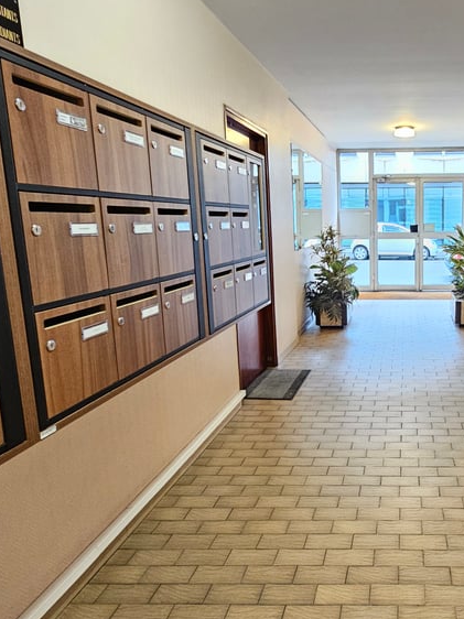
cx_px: 387
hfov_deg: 50.7
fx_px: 447
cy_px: 285
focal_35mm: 25
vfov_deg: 69.3
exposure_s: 1/33.3
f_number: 2.2
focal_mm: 2.2
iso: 500
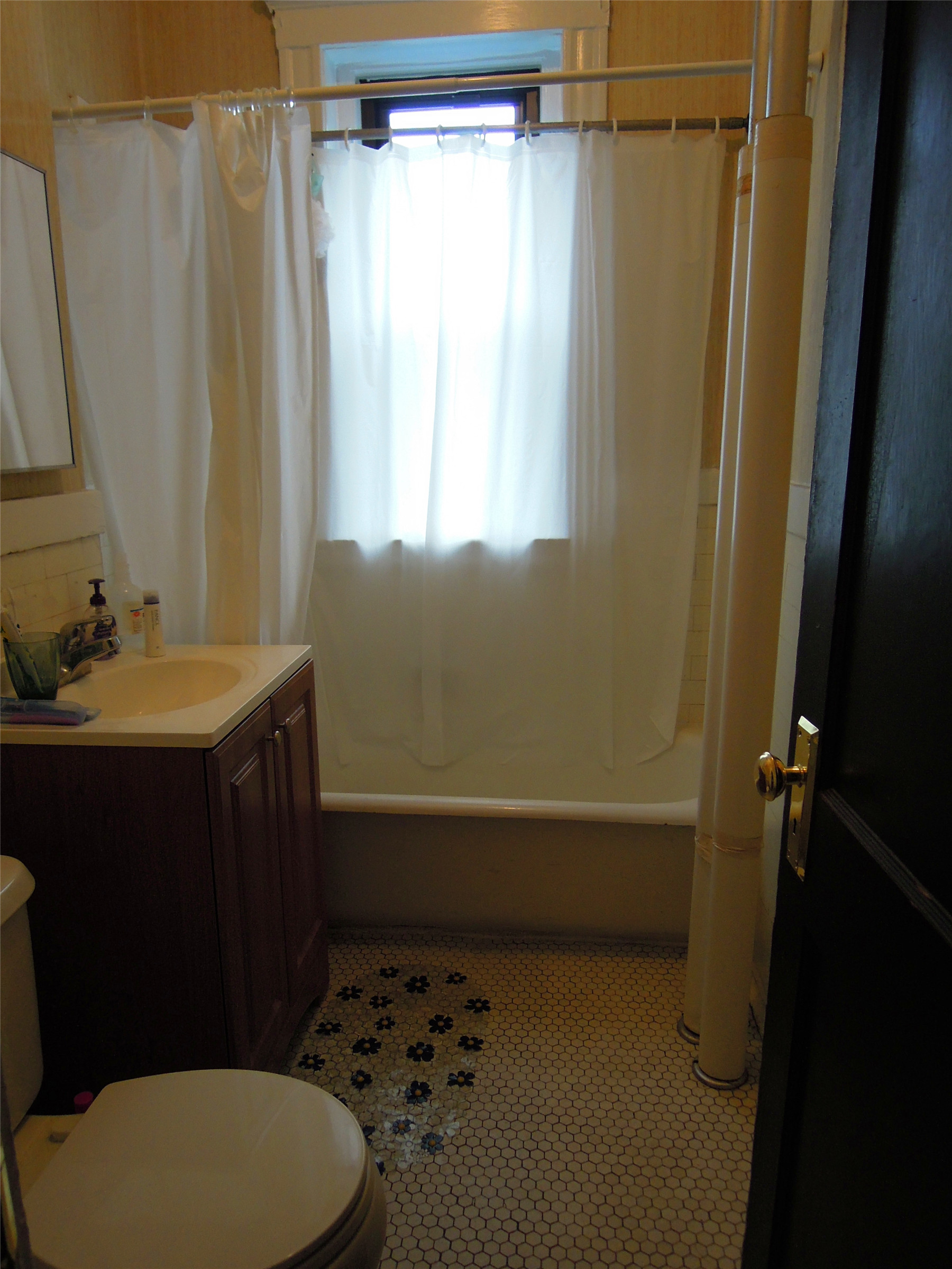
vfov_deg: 71.6
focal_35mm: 24
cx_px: 476
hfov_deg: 56.8
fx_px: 880
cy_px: 634
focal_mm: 4.3
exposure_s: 1/60
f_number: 2.2
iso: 220
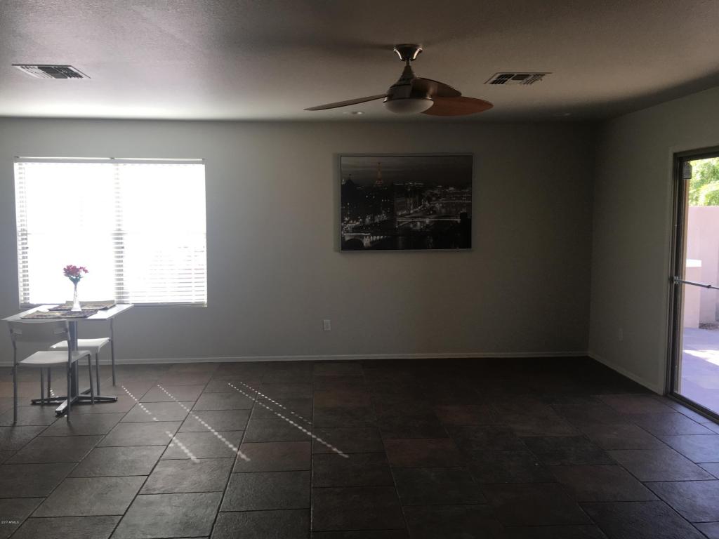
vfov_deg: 48.2
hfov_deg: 61.7
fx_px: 602
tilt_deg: -4.4
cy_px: 270
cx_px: 360
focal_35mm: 29
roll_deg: -0.3
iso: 32
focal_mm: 4.15
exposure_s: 1/120
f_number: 2.2
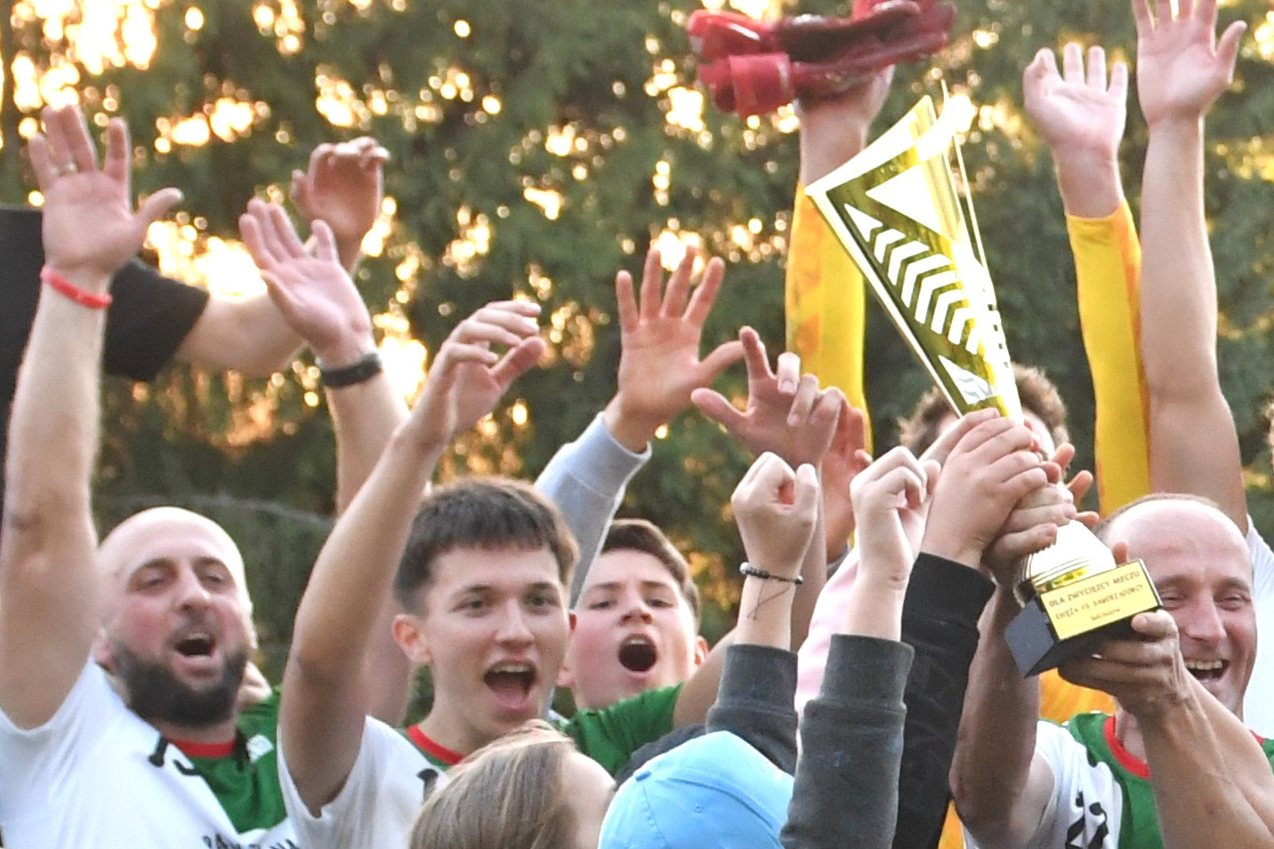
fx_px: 4955
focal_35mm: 140
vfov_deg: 9.6
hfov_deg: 14.1
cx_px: 1665
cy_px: 1075
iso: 1600
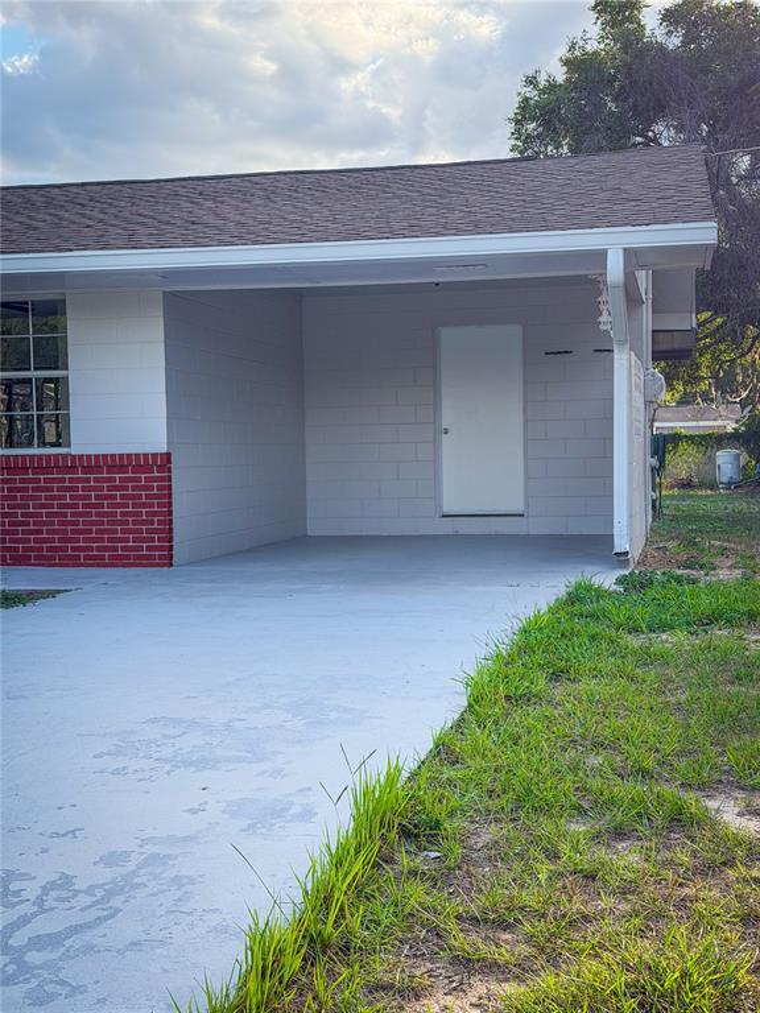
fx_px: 1405
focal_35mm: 48
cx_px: 380
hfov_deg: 30.3
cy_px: 506
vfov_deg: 39.7
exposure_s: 1/1500
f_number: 1.8
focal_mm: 6.76
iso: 100
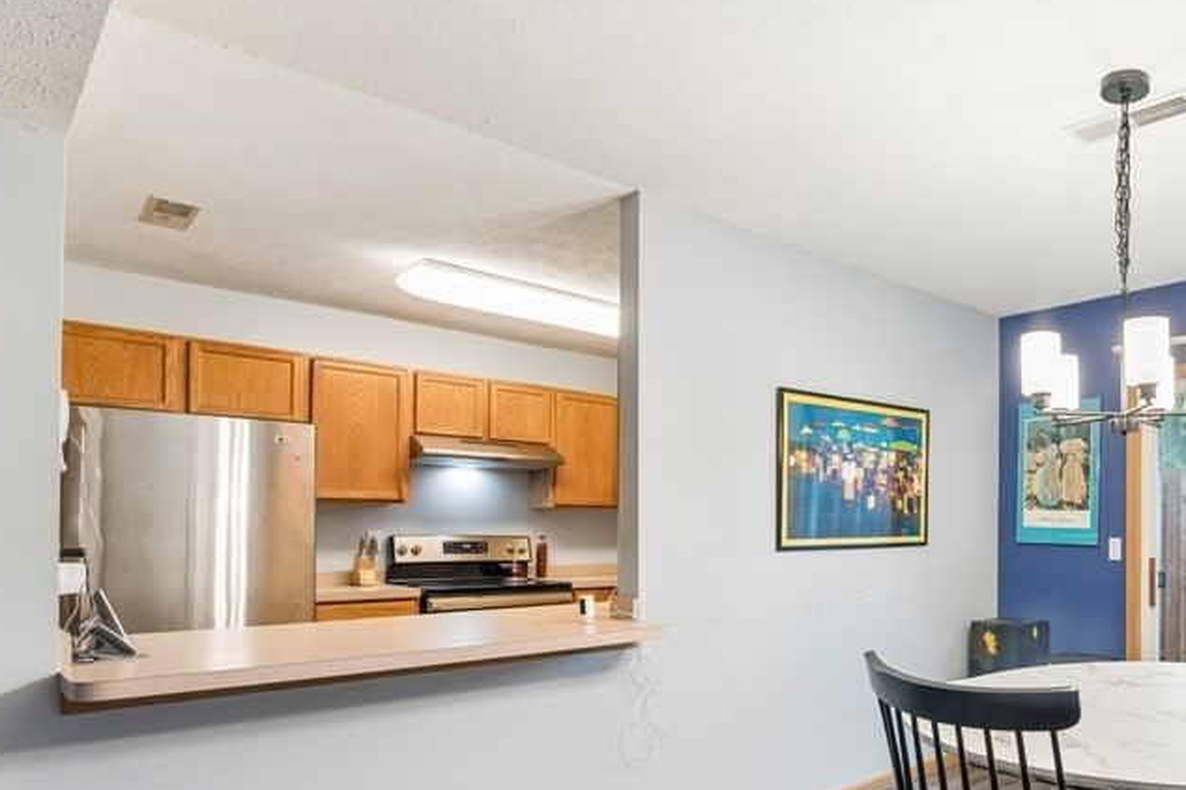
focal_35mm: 24
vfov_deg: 52.2
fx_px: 790
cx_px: 990
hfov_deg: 65.3
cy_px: 516
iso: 200
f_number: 5.6
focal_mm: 14
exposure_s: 1/10
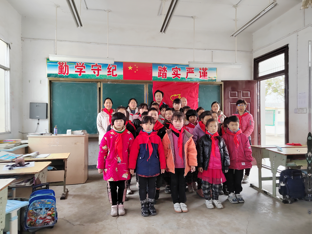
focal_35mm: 23
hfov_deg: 73.9
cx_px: 156
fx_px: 207
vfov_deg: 58.9
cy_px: 117
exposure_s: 1/100
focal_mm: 5.52
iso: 697
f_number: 1.9
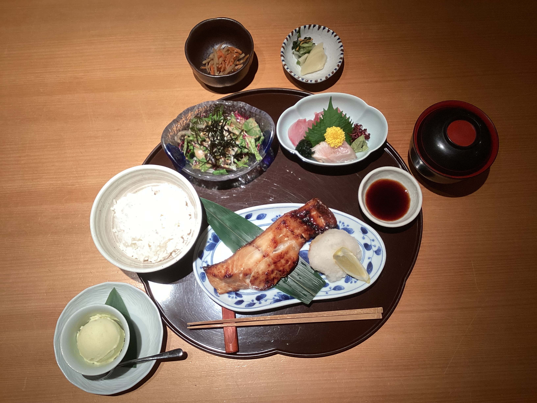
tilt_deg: -75.0
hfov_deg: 58.4
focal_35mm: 31
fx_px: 481
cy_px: 202
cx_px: 268
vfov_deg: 45.4
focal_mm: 3.3
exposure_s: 1/100
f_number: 2.4
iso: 80
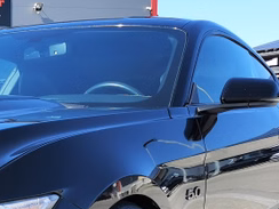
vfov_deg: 15.1
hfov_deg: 19.4
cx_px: -59
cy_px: 235
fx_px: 766
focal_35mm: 95
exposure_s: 1/1522
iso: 50
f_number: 1.8
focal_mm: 5.58
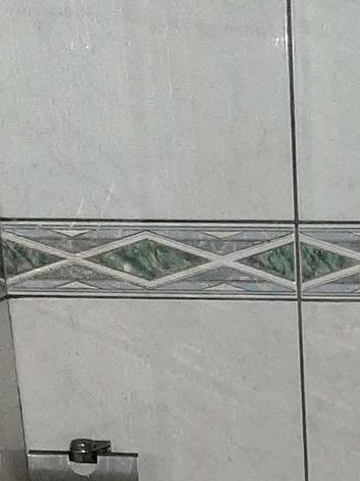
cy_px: 680
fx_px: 1470
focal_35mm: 106
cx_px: 415
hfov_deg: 13.6
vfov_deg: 17.1
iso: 1000
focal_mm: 3.93
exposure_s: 1/17
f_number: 1.7
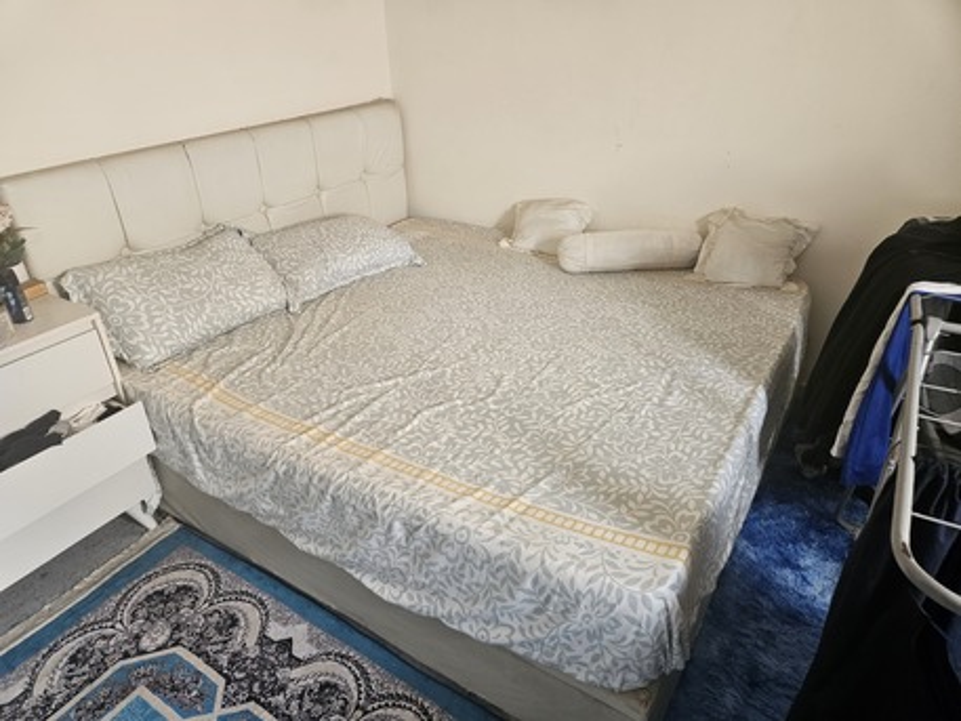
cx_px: 480
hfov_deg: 73.9
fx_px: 639
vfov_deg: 58.9
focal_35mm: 23
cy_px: 360
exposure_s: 1/100
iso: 320
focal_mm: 5.4
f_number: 1.8
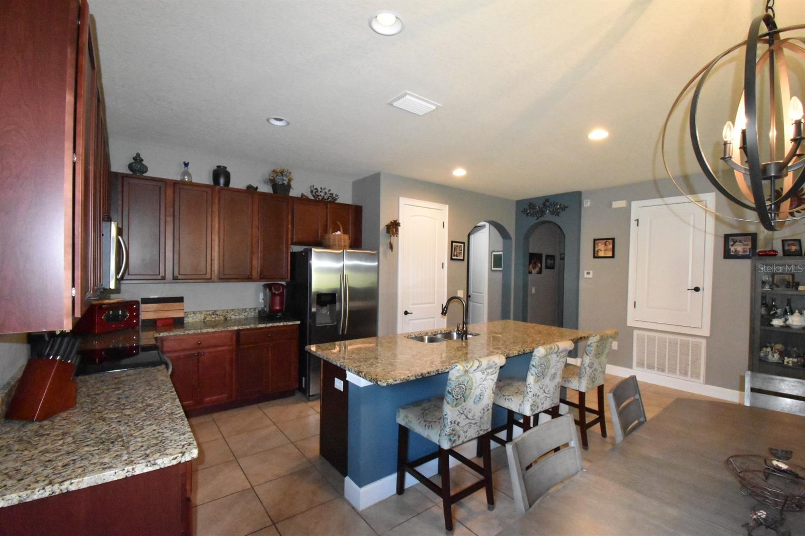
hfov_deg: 100.4
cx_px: 402
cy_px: 268
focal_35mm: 15
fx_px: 335
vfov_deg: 77.3
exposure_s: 1/40
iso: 10000
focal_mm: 10
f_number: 13
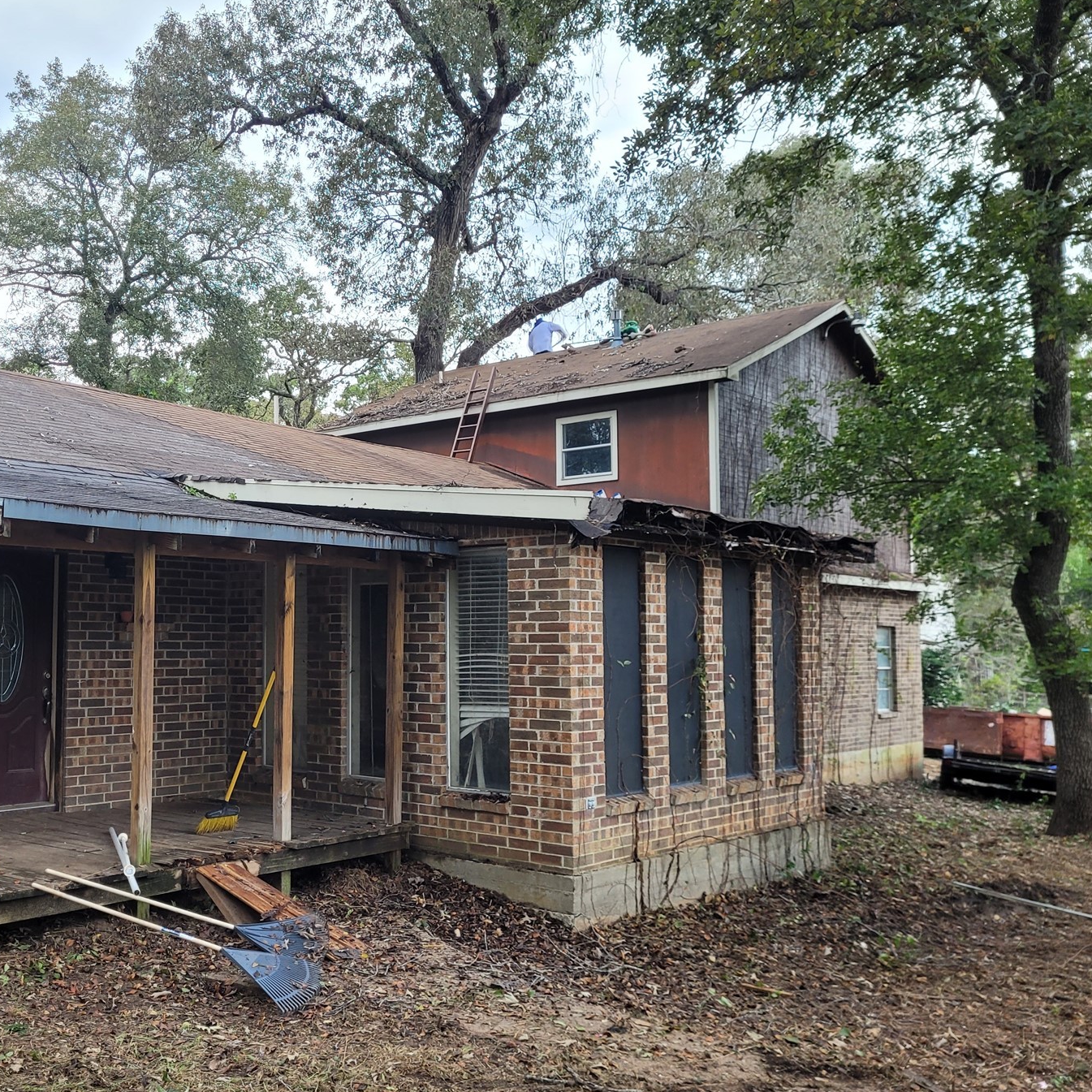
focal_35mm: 35
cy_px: 589
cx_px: 277
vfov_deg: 47.2
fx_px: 1249
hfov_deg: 45.6
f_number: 1.8
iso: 64
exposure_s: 1/120
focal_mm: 5.4
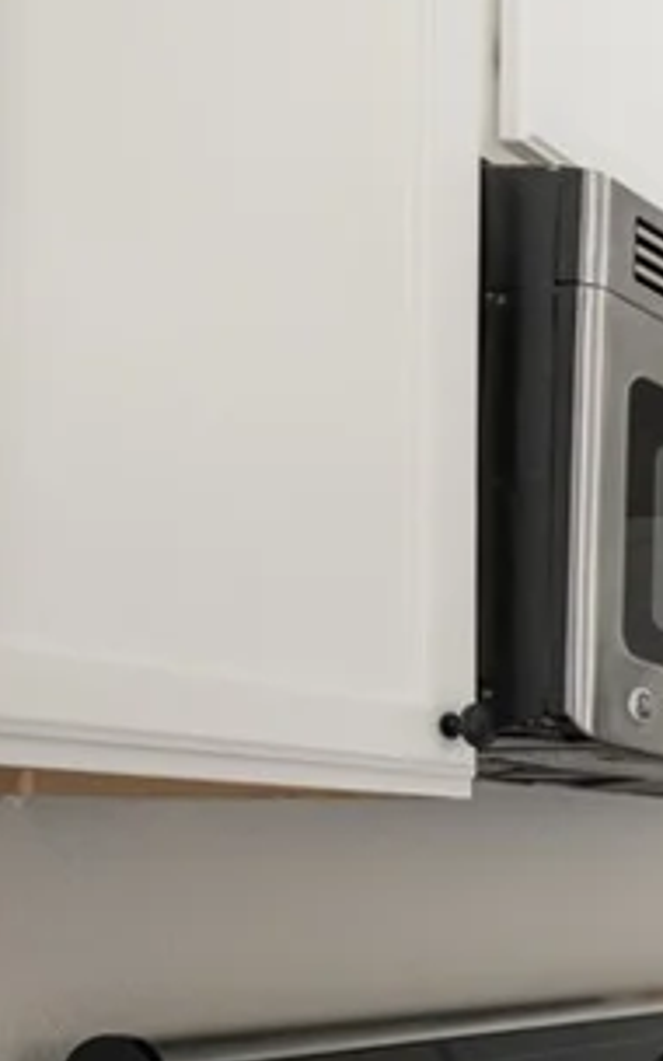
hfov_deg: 14.2
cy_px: 902
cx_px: 1685
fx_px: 1388
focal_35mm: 48
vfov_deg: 39.6
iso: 100
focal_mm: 14
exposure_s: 1/4
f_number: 9
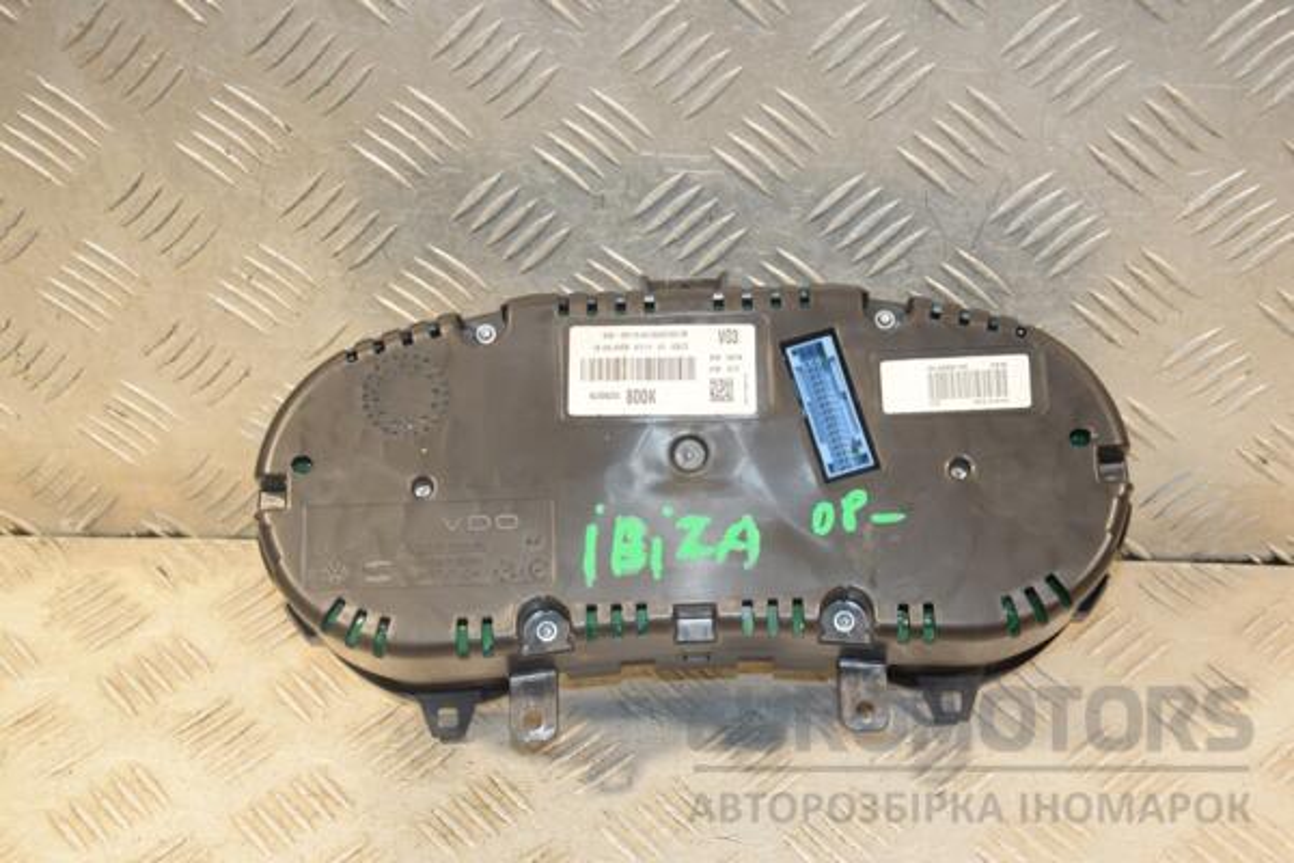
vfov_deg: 21.6
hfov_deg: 31.9
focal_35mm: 63
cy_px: 432
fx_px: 2264
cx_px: 647
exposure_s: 1/200
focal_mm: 42
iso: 800
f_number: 5
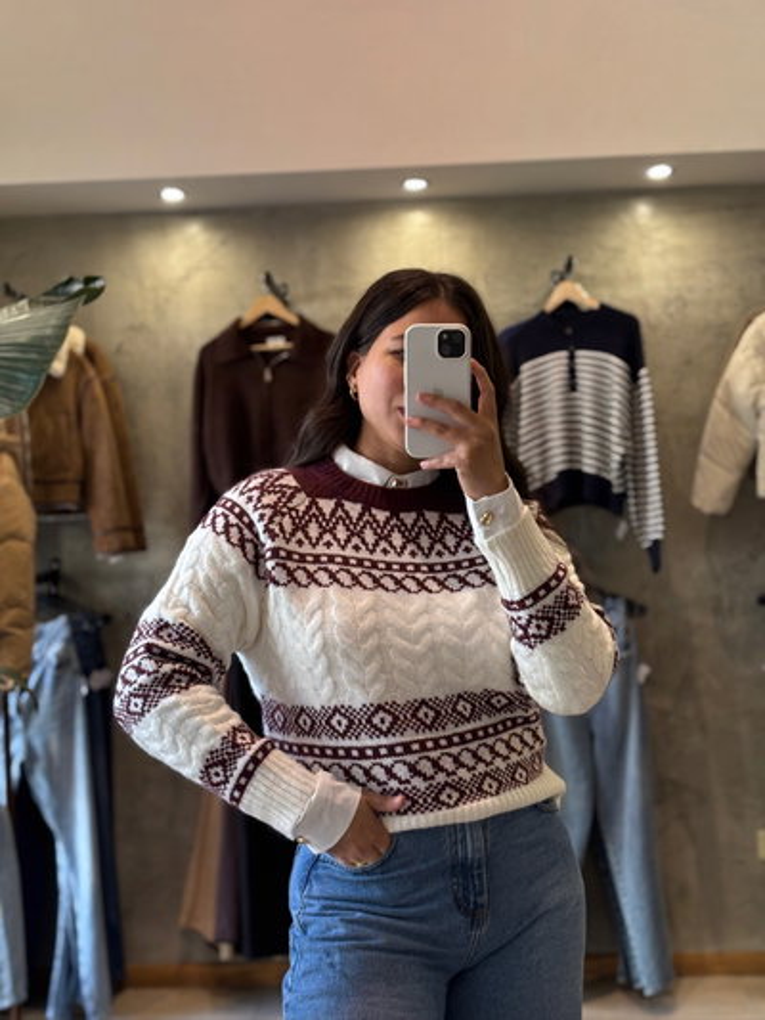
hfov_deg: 28.0
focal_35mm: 52
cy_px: 510
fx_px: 1532
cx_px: 382
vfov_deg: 36.8
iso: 40
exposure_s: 1/50
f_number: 1.6
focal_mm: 5.96
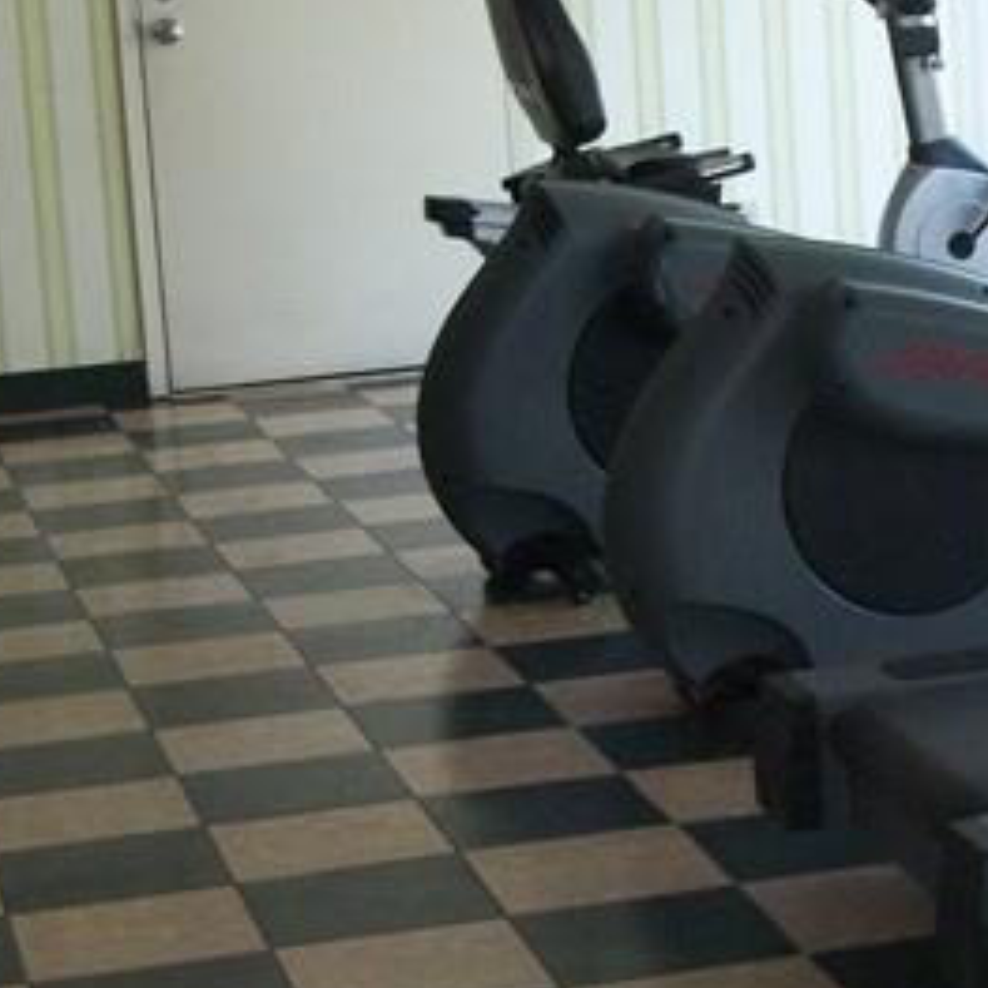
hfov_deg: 15.8
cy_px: 530
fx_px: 3552
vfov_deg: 15.8
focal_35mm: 110
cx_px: 725
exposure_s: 1/100
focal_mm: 5.7
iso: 160
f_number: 2.9
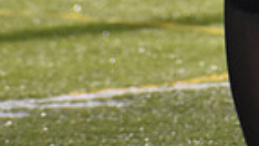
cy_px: -297
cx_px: 299
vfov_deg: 0.6
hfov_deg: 1.1
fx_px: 13014
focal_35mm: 1895
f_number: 6.3
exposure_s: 1/160
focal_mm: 300
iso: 3200
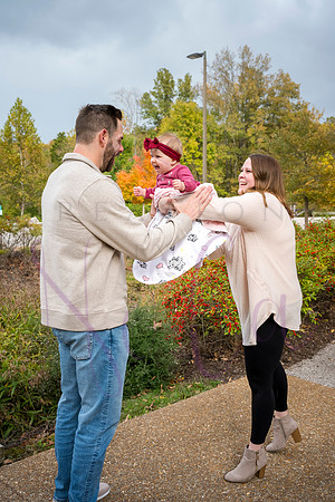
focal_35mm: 36
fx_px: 502
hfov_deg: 36.9
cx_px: 168
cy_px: 251
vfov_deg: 53.1
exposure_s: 1/500
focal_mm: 36
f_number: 5.6
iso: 400
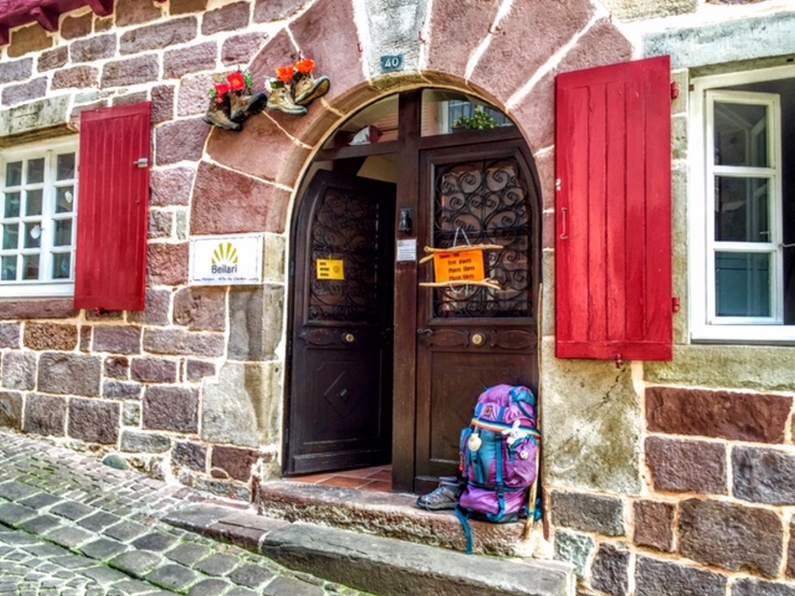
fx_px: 666
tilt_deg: +3.3
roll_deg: -0.3
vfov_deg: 48.2
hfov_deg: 61.7
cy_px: 298
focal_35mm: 29
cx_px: 398
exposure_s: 1/100
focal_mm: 4.15
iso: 32
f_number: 2.2
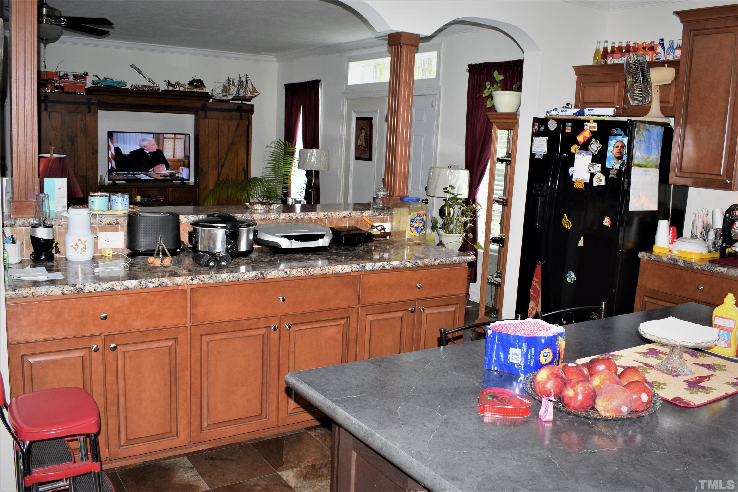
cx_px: 369
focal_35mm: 27
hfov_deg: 67.4
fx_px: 553
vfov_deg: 47.9
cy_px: 246
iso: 720
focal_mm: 18
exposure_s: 1/60
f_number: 8
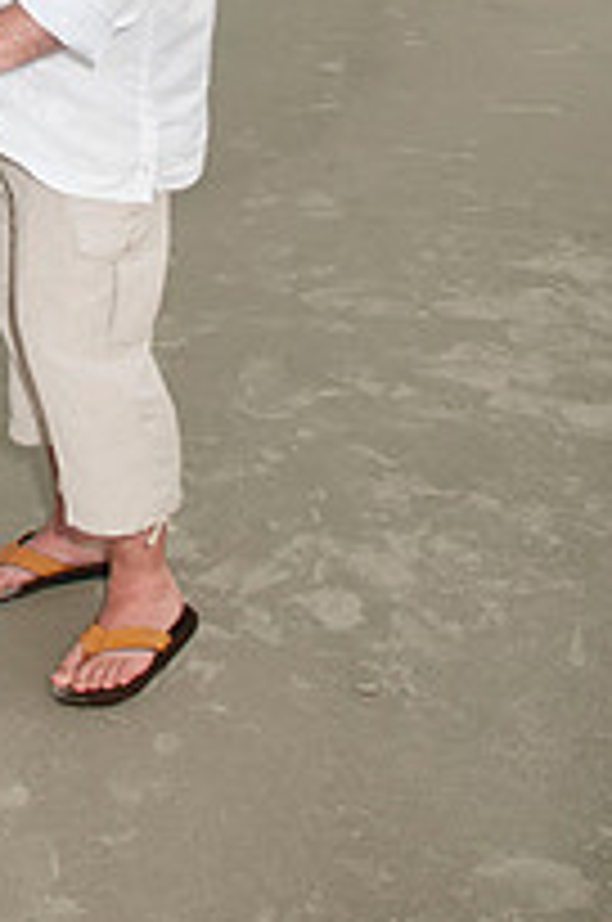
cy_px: -54
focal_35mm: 66
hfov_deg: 19.8
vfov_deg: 28.2
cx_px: -38
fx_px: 1689
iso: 400
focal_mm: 20
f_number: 5.6
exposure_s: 1/80
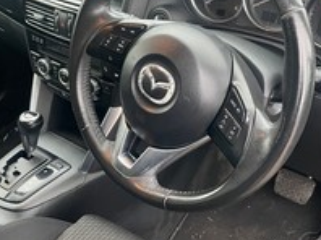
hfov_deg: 41.3
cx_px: 160
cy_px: 136
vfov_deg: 31.4
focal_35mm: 46
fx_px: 426
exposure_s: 1/50
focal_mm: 4.2
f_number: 1.6
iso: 500
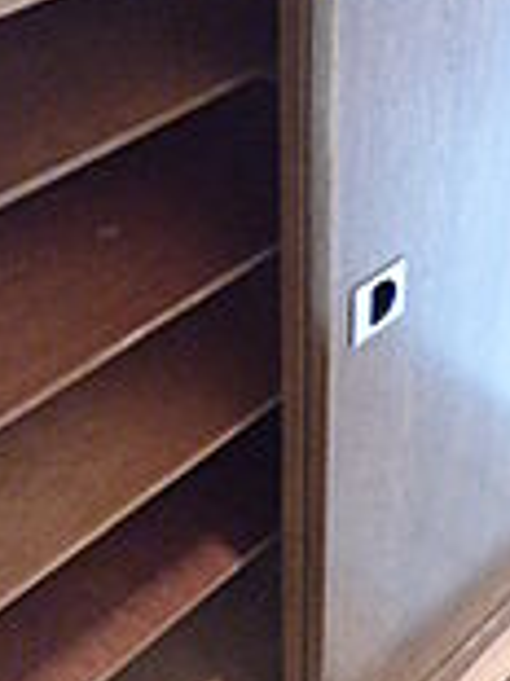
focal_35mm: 62
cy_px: 75
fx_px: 1220
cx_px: 321
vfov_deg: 30.0
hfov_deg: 23.6
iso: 400
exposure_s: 1/4
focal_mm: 3.58
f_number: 2.8
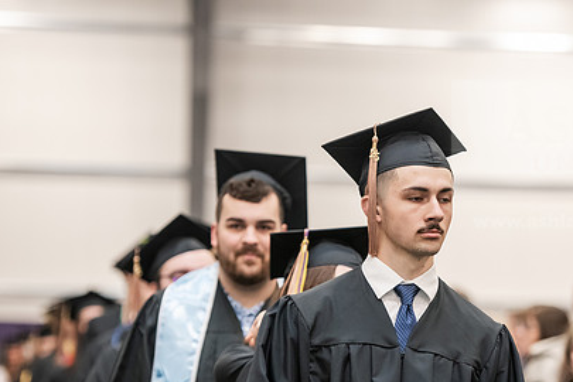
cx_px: 409
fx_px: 2960
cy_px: 251
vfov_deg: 7.4
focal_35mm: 186
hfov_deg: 11.0
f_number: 3.2
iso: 2500
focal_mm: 130
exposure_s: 1/200
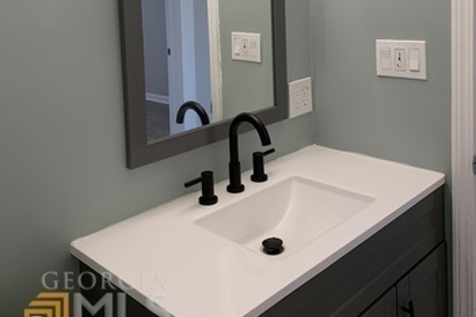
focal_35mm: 37
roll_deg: +2.3
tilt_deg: -4.3
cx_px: 241
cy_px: 33
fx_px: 489
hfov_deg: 51.9
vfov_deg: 34.0
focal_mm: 4.25
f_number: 1.8
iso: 50
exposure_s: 1/60
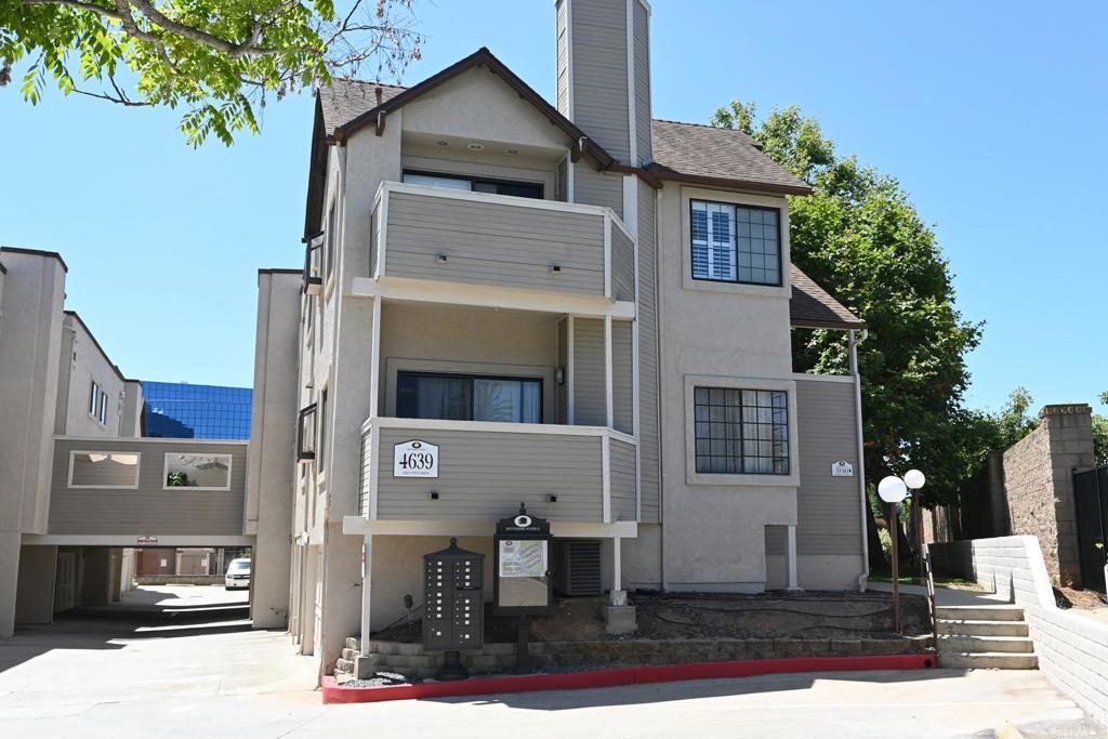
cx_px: 554
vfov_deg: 40.0
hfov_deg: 57.2
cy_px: 370
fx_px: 1016
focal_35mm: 33
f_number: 6.3
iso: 400
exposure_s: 1/1250
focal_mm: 22
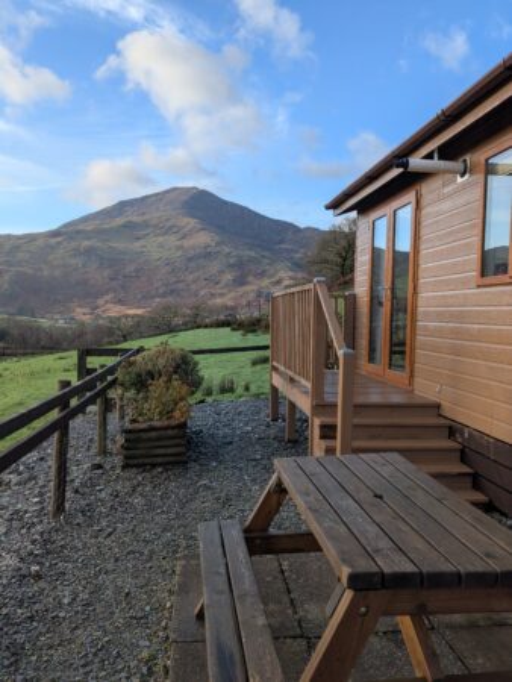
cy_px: 341
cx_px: 256
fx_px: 532
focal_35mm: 27
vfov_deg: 65.3
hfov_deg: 51.4
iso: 41
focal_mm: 4.38
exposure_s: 1/899
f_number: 1.73
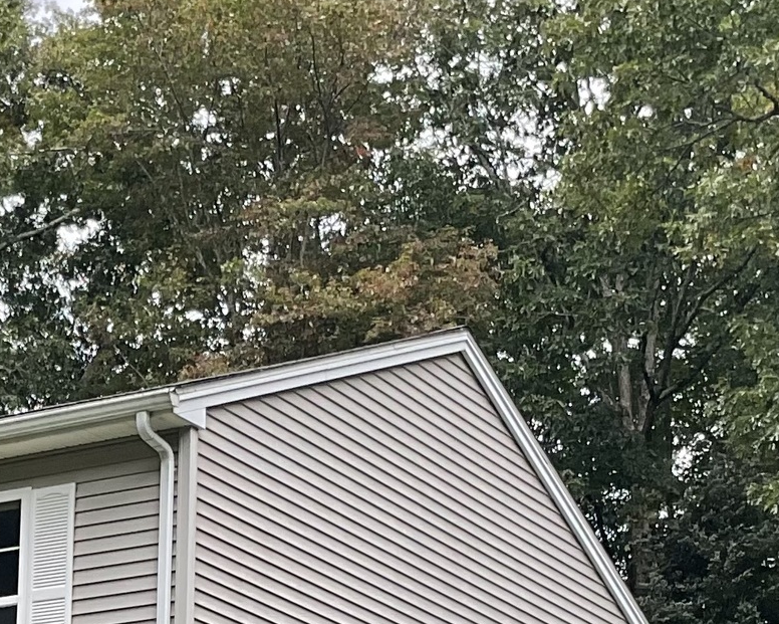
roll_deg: -2.1
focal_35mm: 112
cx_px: 61
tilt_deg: +12.3
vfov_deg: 13.5
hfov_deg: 16.9
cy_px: 684
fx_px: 2583
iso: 16
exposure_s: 1/173
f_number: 1.8
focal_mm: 3
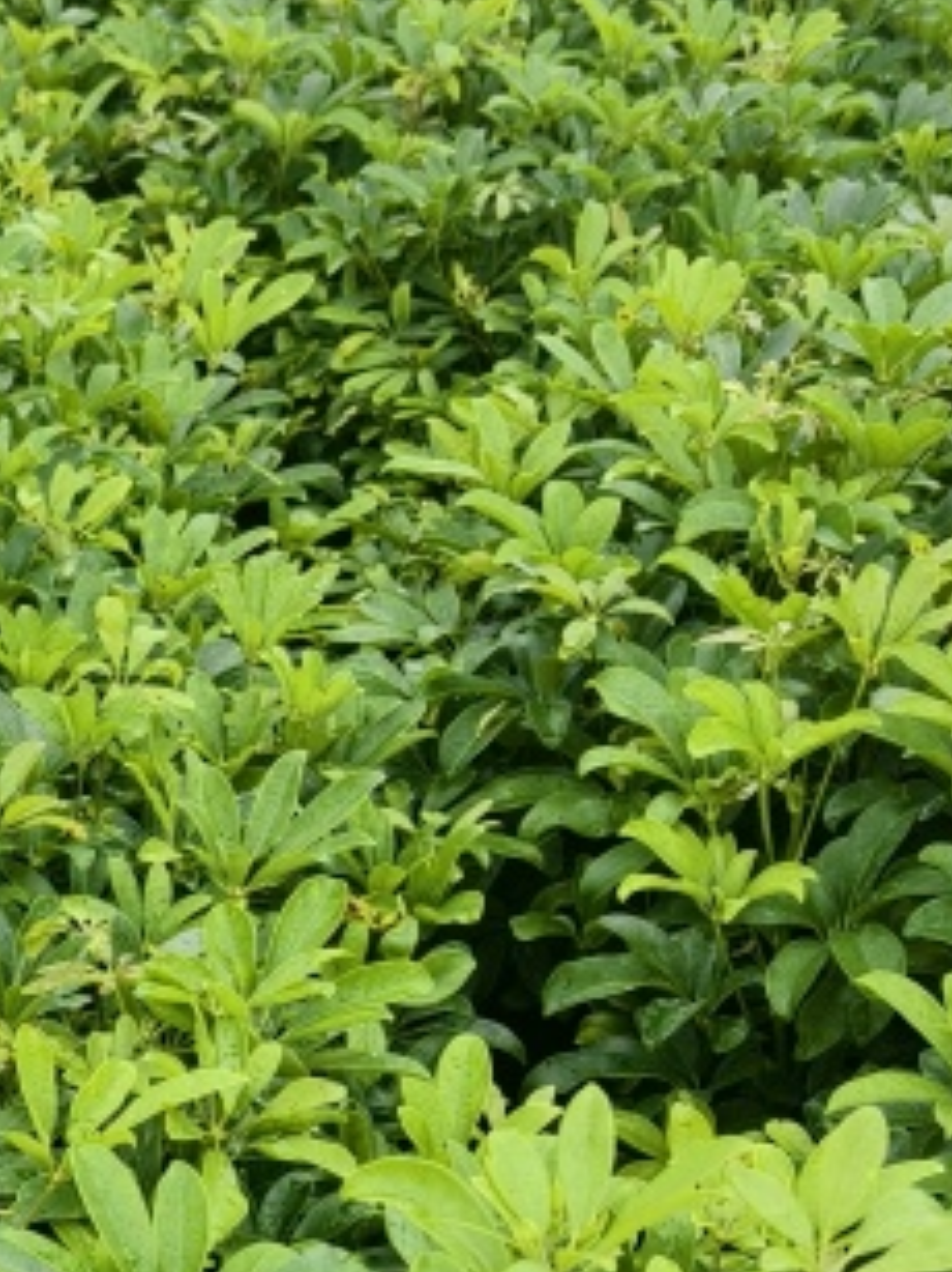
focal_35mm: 80
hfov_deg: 16.6
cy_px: 1175
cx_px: -501
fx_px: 2936
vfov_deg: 23.7
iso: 50
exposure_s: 1/667
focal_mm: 8.67
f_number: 1.75
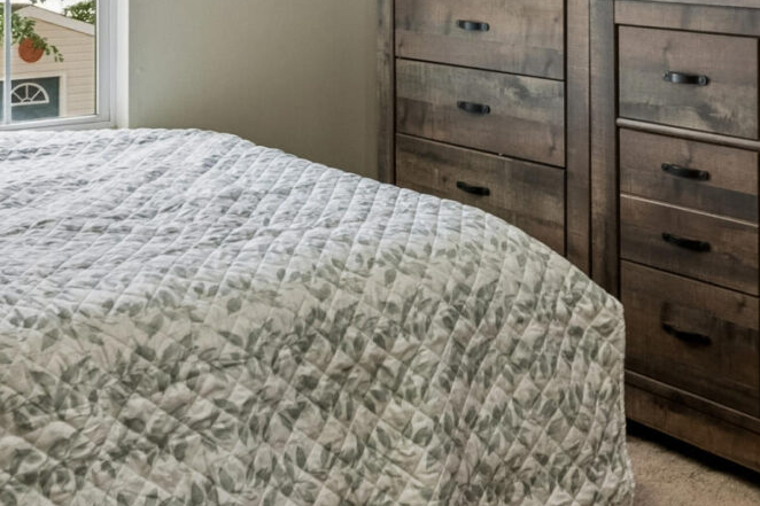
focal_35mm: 58
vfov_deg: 22.2
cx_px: 432
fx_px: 1224
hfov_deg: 34.4
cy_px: -43
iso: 800
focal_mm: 15
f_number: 7.1
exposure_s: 1/40
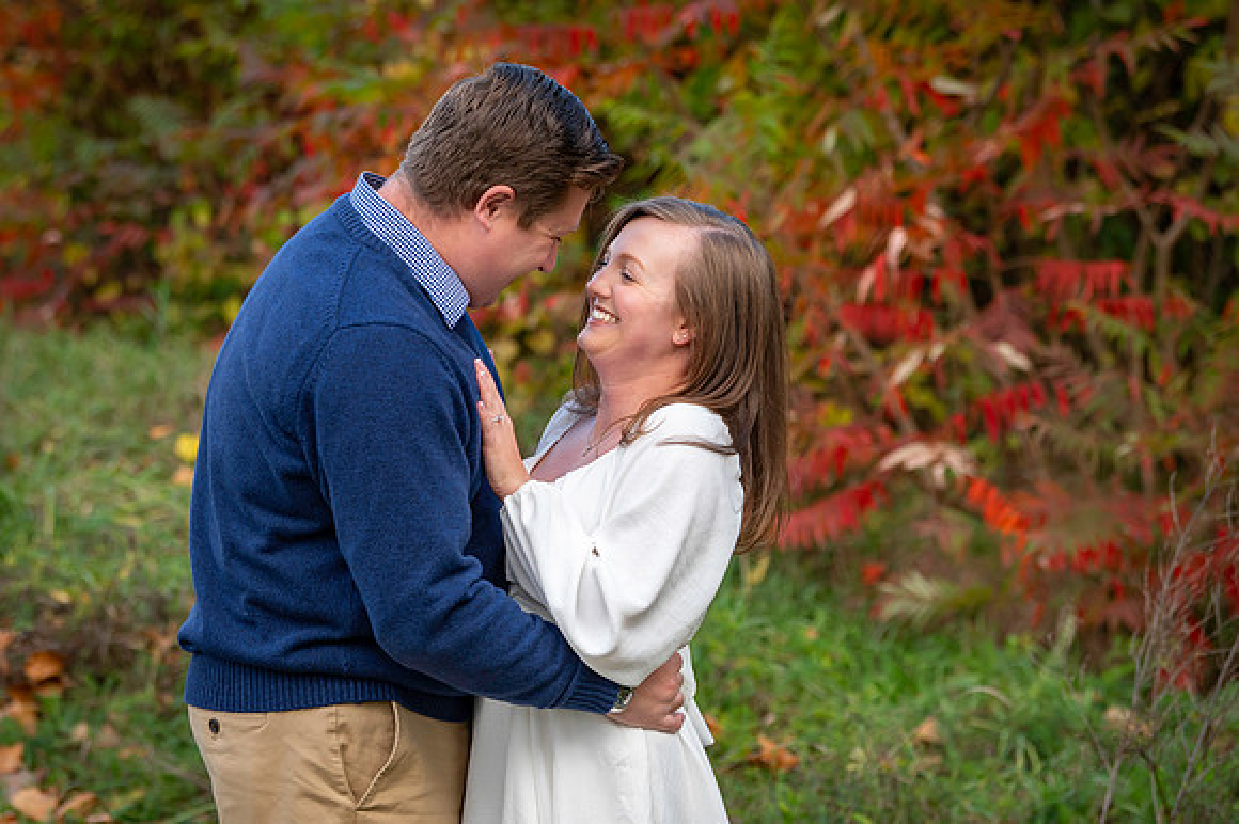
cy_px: 412
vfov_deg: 14.3
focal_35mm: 96
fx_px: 3288
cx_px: 620
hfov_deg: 21.3
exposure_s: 1/1600
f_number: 4.5
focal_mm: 95
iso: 1250
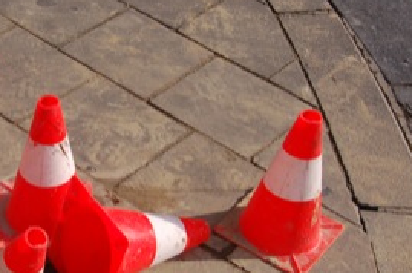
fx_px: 938
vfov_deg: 16.5
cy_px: 159
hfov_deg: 23.8
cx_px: 12
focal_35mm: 82
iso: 200
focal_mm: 23
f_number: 10
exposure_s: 1/400
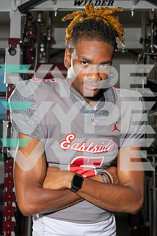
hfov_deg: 21.2
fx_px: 419
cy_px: 118
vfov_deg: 31.4
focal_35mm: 64
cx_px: 78
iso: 320
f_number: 8
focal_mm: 64
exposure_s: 1/250
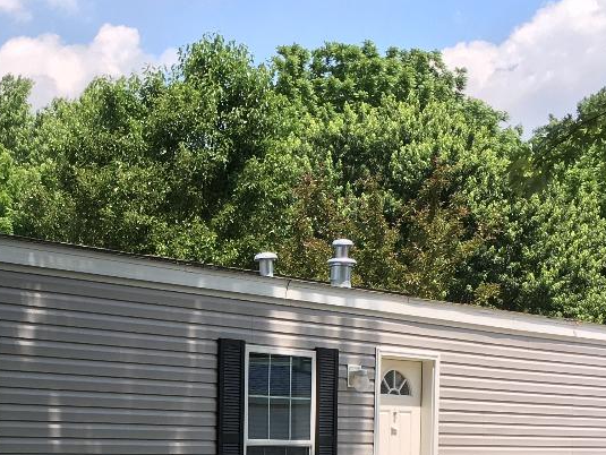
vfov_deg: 18.1
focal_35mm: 78
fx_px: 1366
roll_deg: -0.2
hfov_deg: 24.6
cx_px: 129
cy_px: 520
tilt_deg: -3.6
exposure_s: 1/845
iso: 25
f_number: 2.2
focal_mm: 4.15
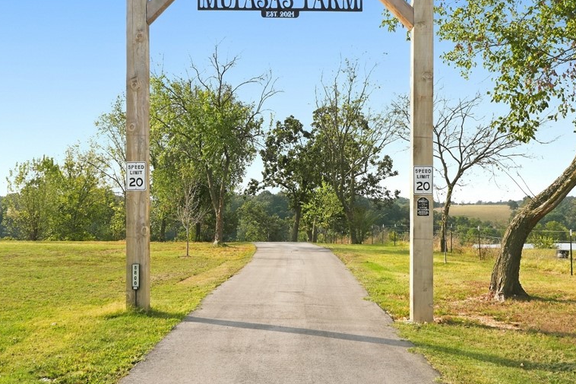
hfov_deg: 45.4
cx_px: 293
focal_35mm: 43
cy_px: 130
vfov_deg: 31.0
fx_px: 688
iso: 320
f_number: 9
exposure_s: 1/400
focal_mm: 20
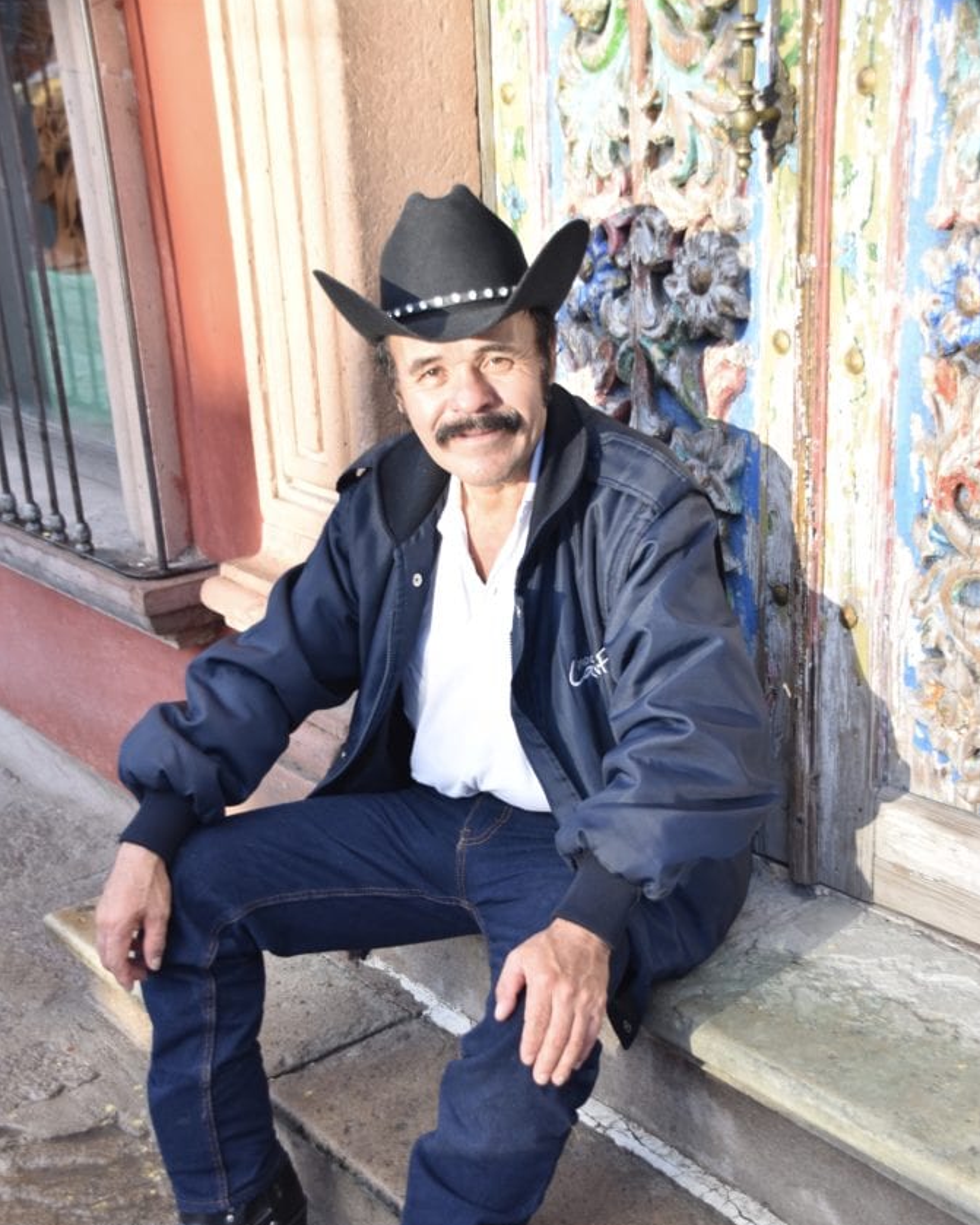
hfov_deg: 27.6
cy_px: 733
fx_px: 1994
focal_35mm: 55
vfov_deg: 34.0
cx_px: 497
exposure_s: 1/100
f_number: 5
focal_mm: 32
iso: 100
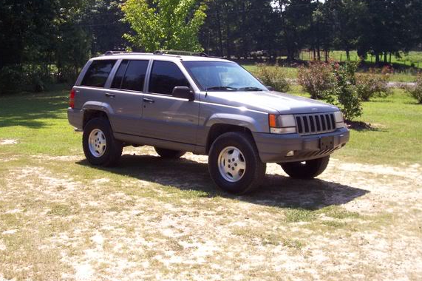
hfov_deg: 40.3
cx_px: 192
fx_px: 574
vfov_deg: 27.4
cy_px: 108
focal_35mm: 49
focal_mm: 7
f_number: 2.9
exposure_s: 1/739
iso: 80
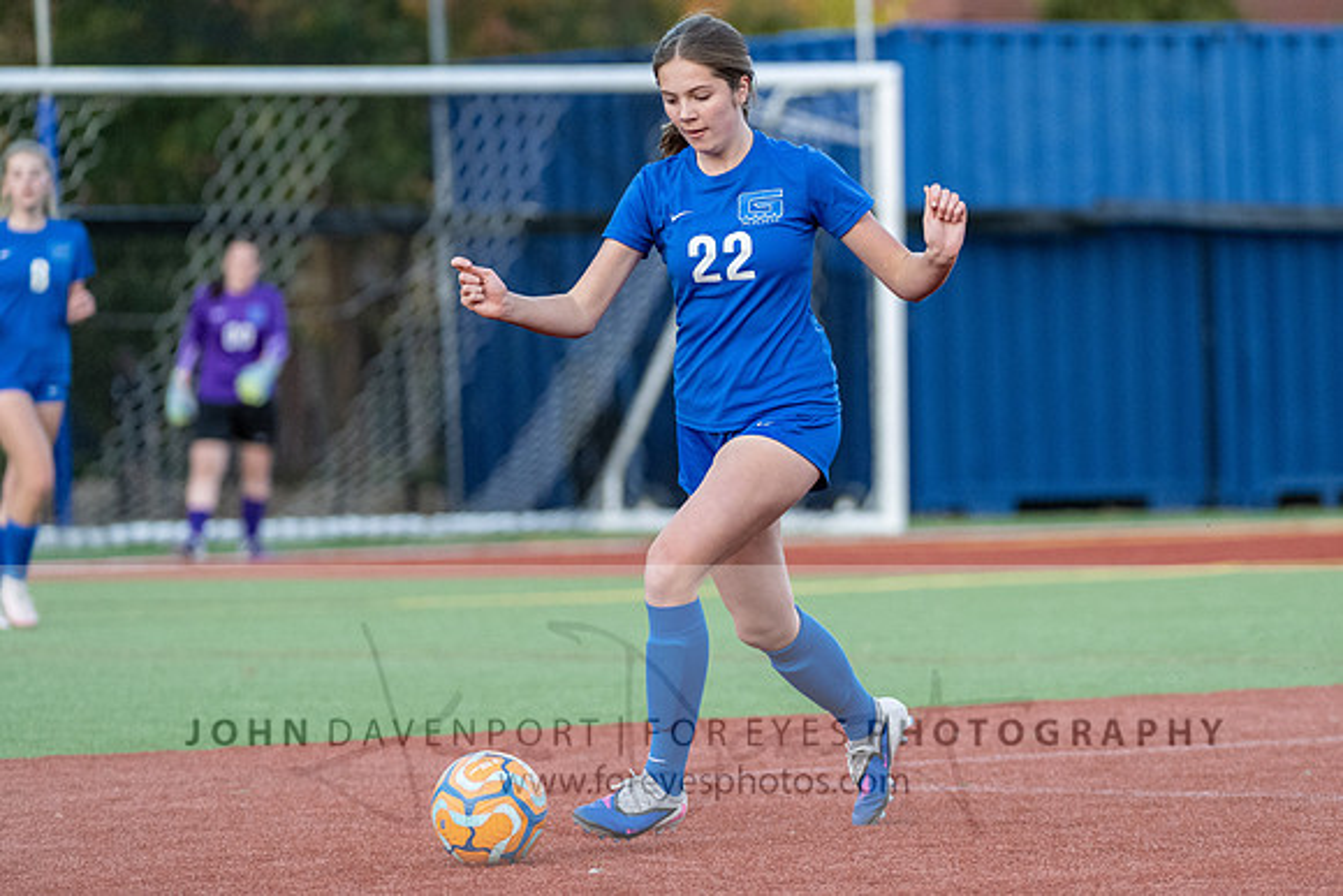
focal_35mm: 310
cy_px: 378
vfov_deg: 4.4
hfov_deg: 6.6
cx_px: 945
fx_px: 11584
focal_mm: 220
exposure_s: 1/1000
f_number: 4
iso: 2800
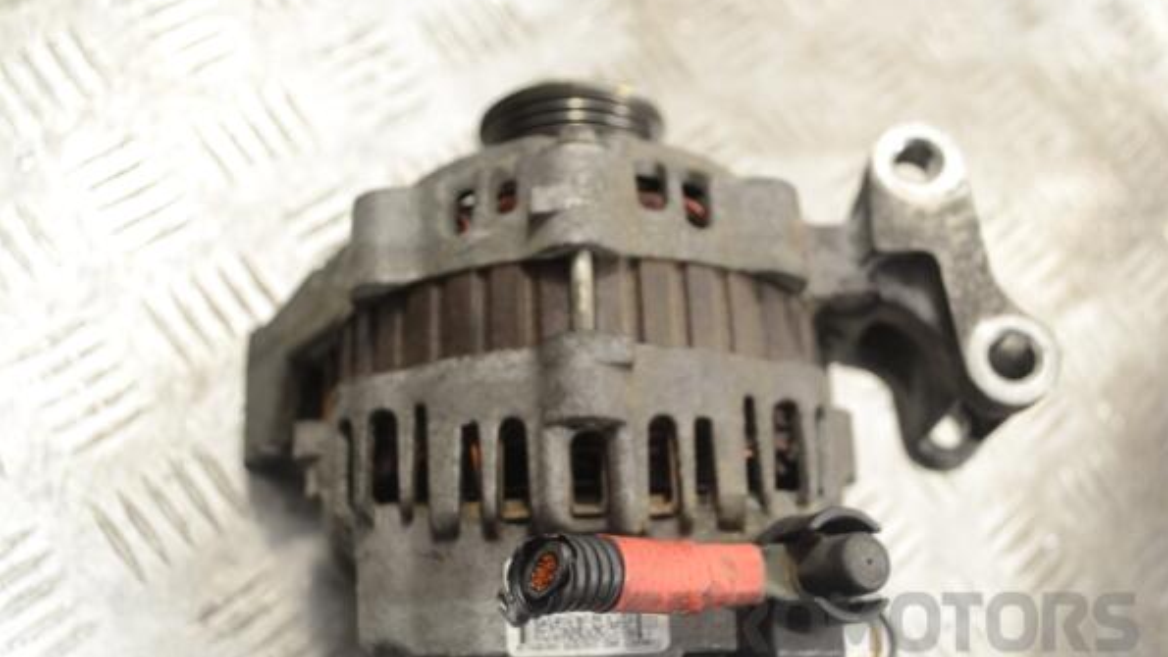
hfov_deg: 52.8
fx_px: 1177
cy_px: 361
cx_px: 587
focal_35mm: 38
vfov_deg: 31.2
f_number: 4
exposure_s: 1/30
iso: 280
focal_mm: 24
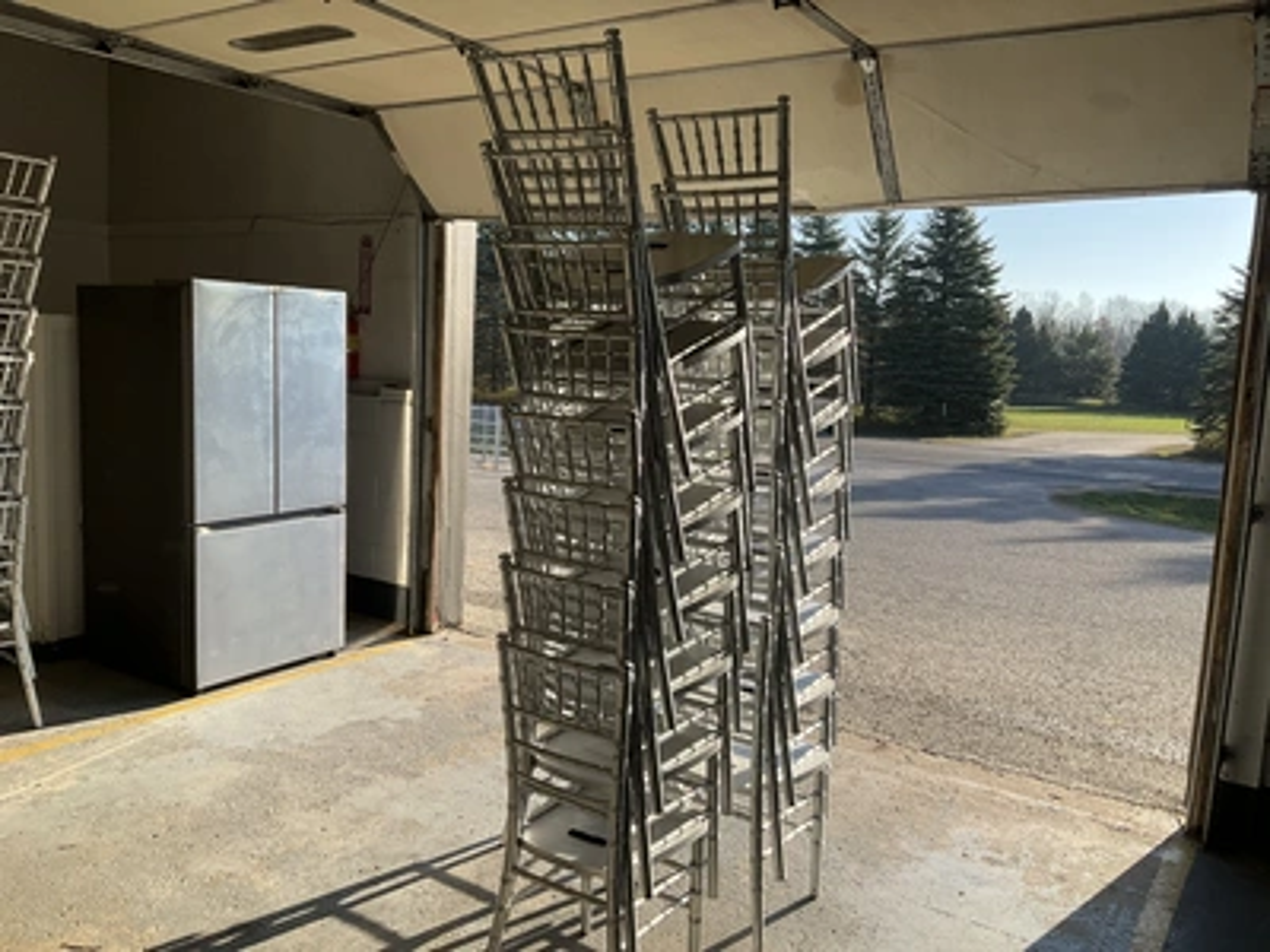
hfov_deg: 61.7
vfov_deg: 48.2
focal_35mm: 29
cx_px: 635
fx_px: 1064
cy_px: 476
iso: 25
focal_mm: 3
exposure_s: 1/691
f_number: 1.8
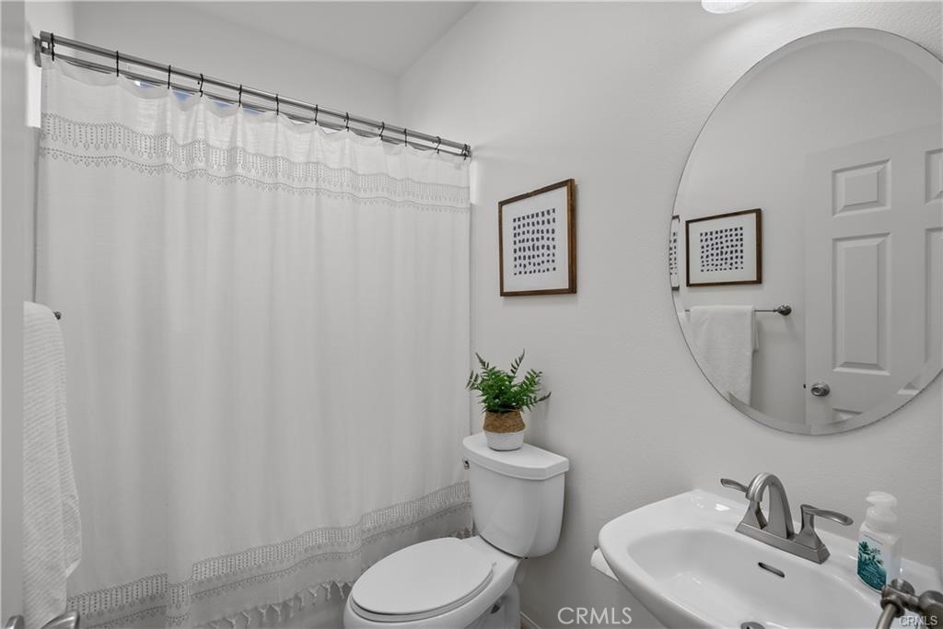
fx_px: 419
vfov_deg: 73.8
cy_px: 314
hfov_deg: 96.7
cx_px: 472
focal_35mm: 16
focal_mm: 16
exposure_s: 1/25
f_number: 9
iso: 200
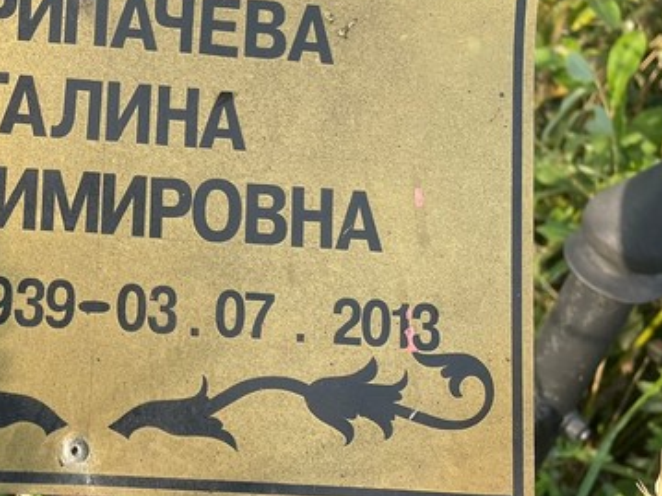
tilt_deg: -34.7
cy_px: 112
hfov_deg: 31.4
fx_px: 1109
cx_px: 42
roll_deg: -2.3
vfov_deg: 24.9
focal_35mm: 58
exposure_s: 1/924
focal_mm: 4.2
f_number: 1.6
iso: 32
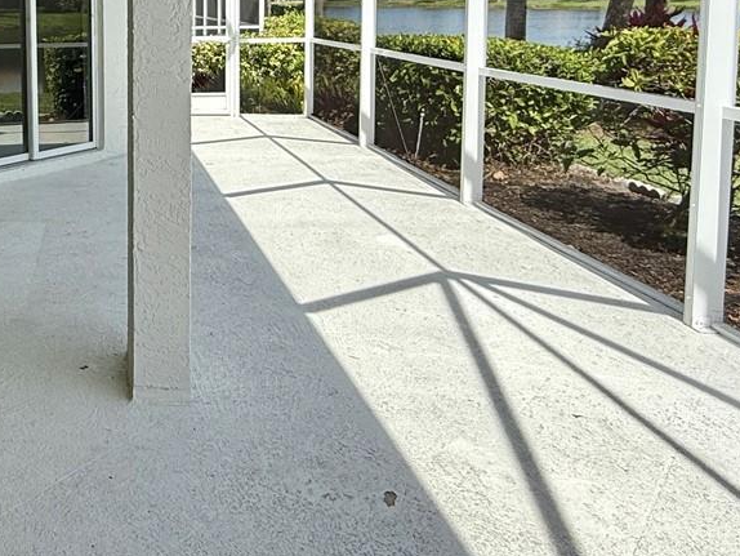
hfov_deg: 42.9
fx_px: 834
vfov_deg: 35.1
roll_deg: +0.7
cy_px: 77
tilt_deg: -5.1
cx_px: 45
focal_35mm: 39
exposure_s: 1/820
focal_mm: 2.22
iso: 50
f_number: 2.2
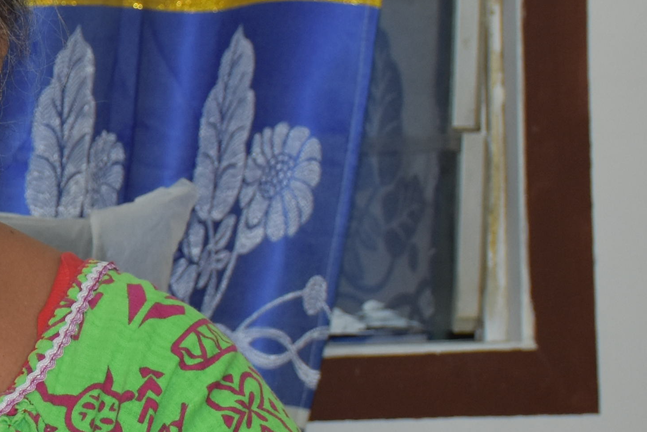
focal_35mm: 198
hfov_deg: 10.2
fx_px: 3558
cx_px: -214
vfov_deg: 6.9
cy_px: 161
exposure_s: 1/60
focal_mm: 32
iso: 560
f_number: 4
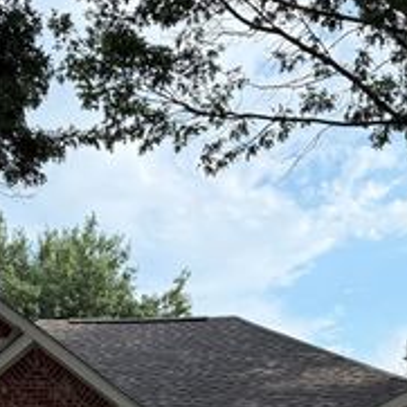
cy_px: 487
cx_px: 142
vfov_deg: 20.7
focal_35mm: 78
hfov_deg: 22.1
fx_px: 1038
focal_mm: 6.76
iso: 100
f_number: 1.78
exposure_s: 1/1949
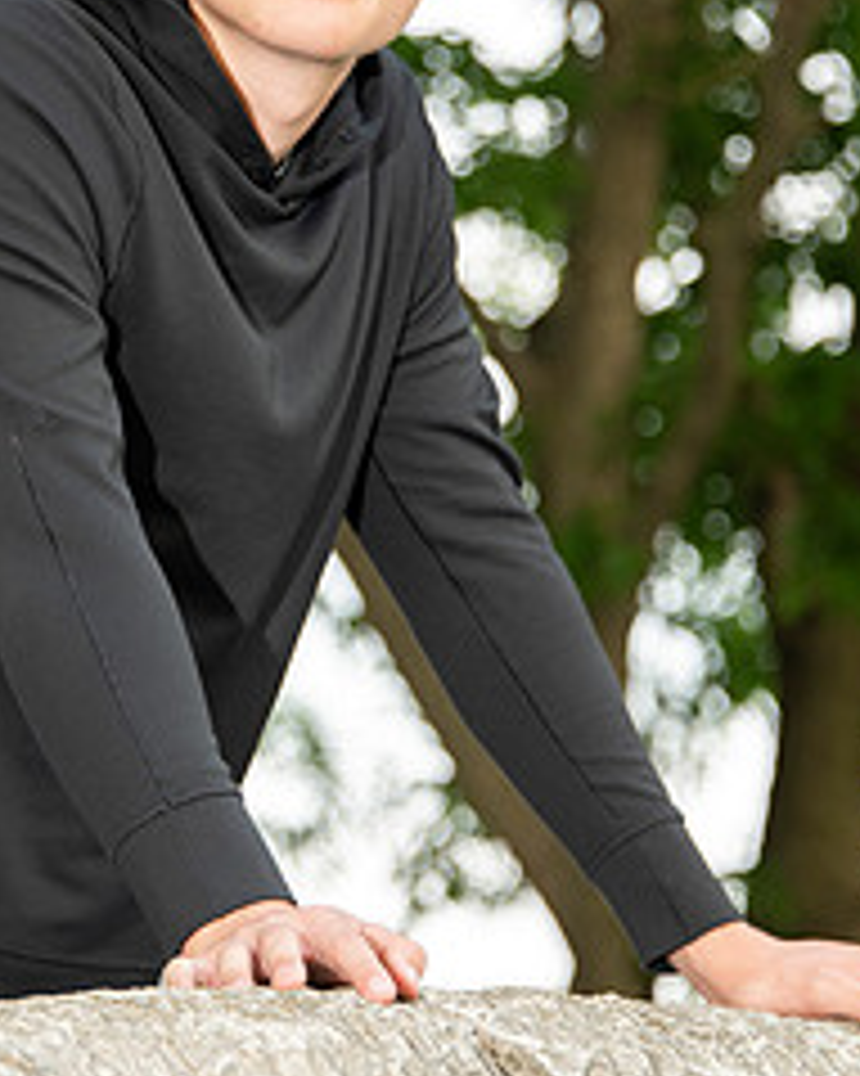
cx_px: 234
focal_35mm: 256
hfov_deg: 6.0
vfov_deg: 7.6
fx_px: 8150
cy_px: 441
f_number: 5.6
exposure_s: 1/160
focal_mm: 145
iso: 500
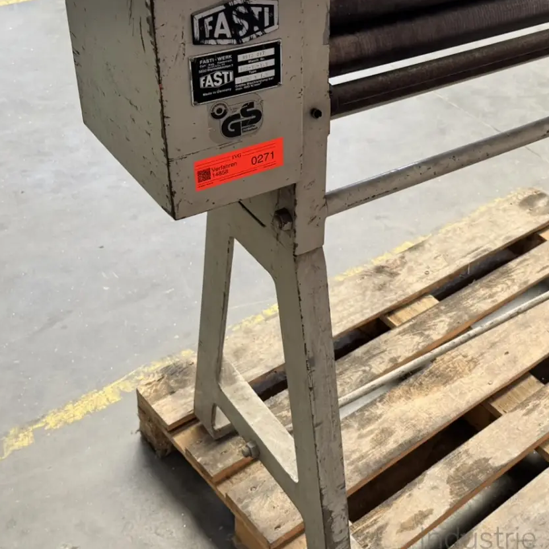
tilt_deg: -37.5
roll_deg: -8.1
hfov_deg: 33.4
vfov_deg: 34.6
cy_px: 242
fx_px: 879
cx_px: 459
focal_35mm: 49
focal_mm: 6.76
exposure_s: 1/100
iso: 200
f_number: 1.78
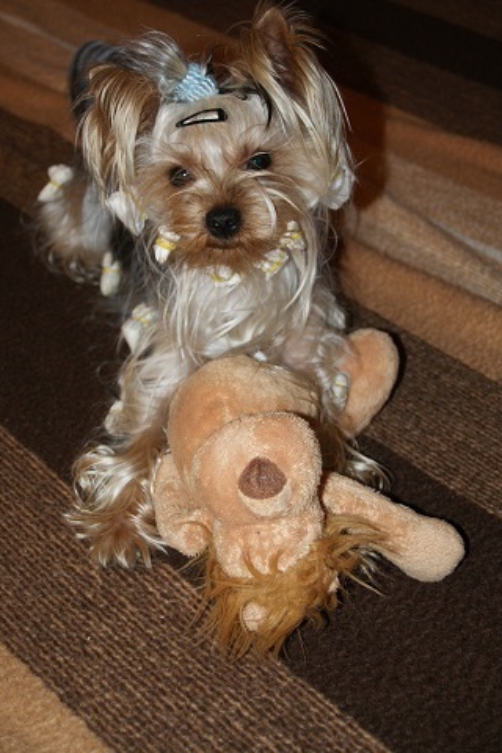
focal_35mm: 52
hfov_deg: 25.8
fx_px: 1098
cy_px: 376
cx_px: 251
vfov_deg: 37.9
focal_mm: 35
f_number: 5.6
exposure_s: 1/60
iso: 400
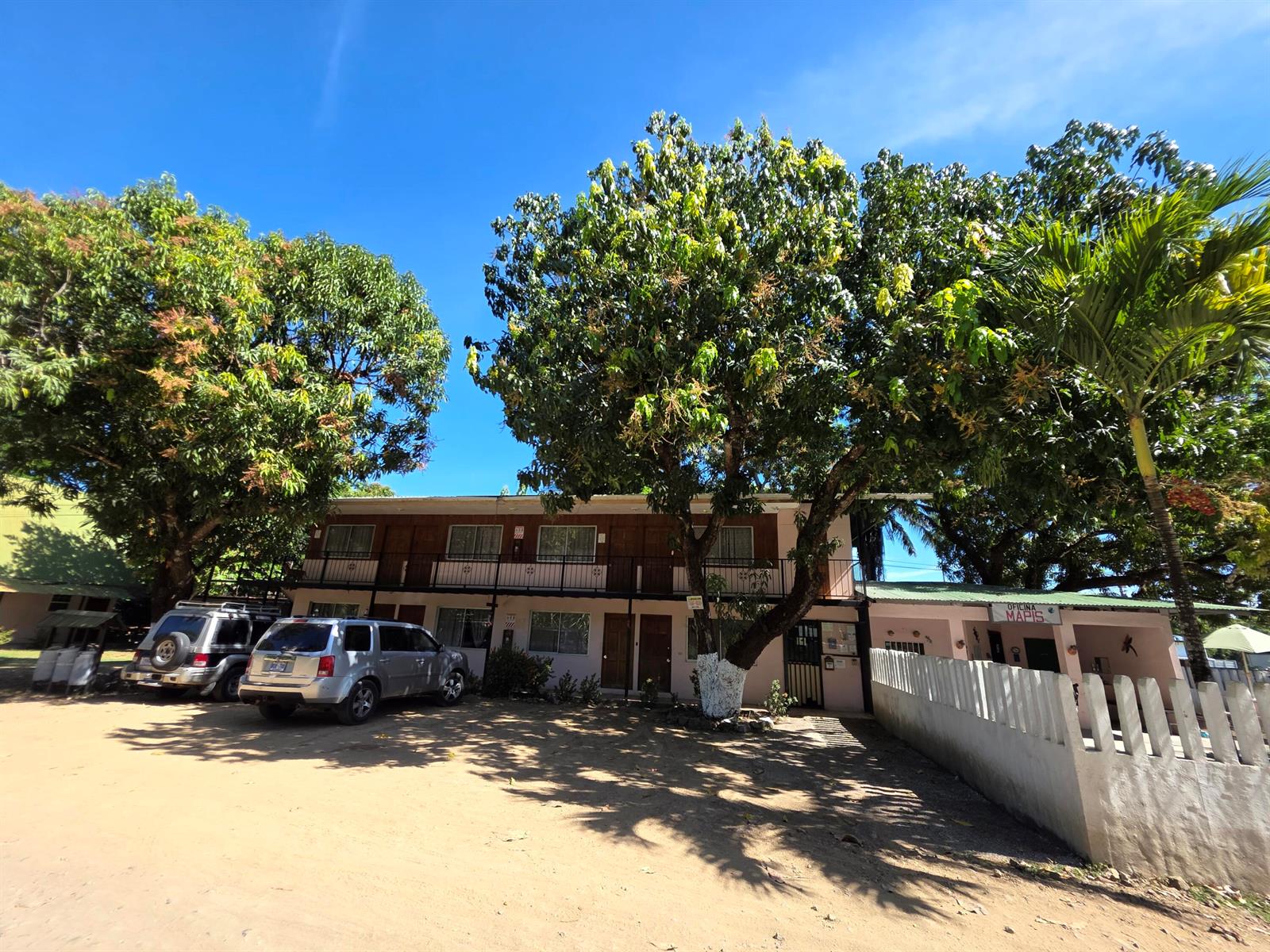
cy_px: 476
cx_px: 635
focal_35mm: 13
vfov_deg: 89.9
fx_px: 477
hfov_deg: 106.2
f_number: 1.9
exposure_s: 1/742
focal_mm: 2.2
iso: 40
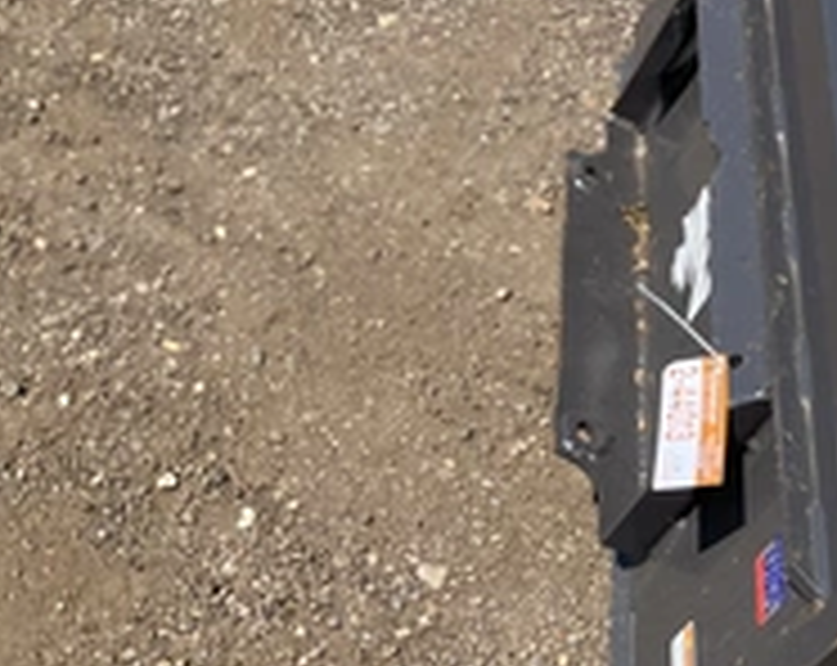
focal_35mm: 61
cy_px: 504
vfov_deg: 24.6
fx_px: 1508
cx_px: 837
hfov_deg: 29.0
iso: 25
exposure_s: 1/1626
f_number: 1.8
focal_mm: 3
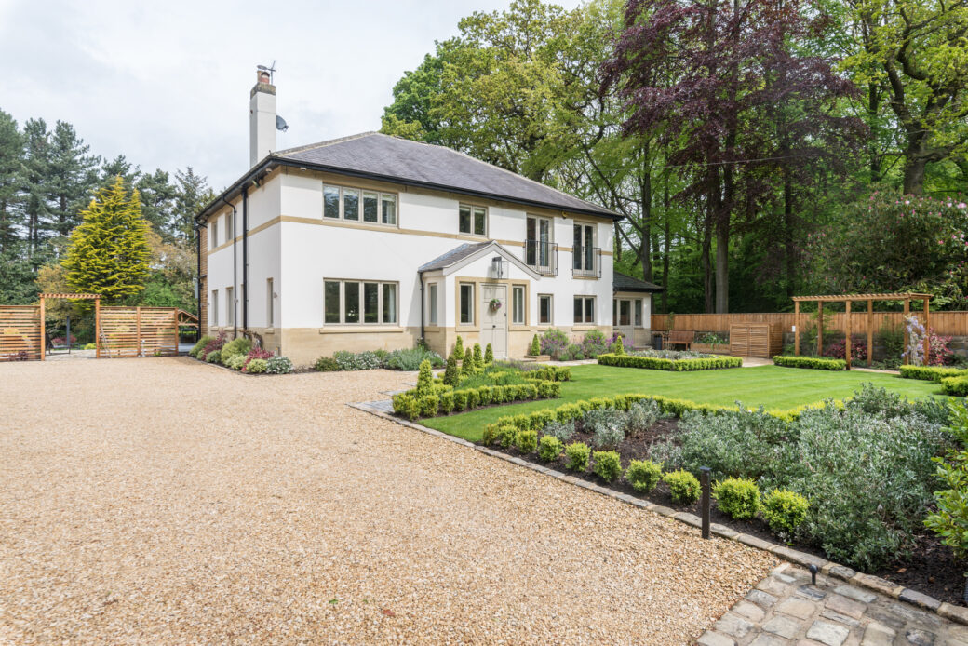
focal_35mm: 20
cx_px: 484
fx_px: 538
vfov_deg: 62.0
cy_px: 323
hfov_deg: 84.0
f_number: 9
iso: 100
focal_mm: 20
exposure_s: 1/100
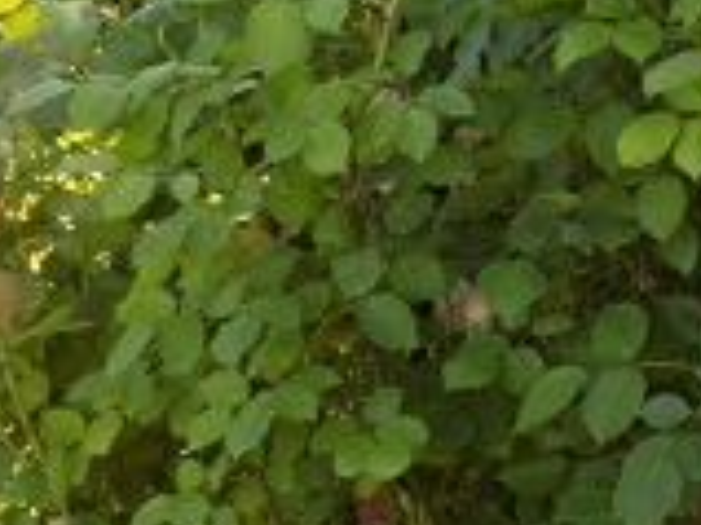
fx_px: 5929
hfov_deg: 6.7
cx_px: 904
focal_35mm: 293
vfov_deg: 5.1
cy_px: 75
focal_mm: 17.2
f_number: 4.6
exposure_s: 1/60
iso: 80
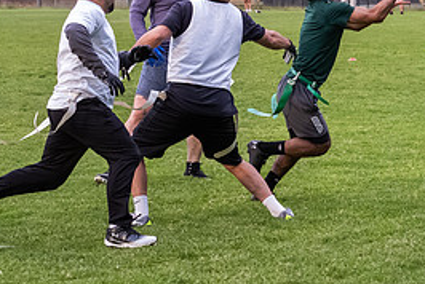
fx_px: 2175
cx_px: 299
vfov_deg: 7.5
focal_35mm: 184
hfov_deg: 11.1
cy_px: 60
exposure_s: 1/1250
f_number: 2.8
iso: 4000
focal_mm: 40
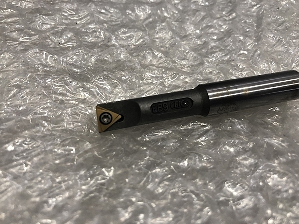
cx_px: 150
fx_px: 242
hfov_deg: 63.4
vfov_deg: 49.7
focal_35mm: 28
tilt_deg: -54.3
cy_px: 112
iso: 40
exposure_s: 1/20
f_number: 1.8
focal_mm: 3.99
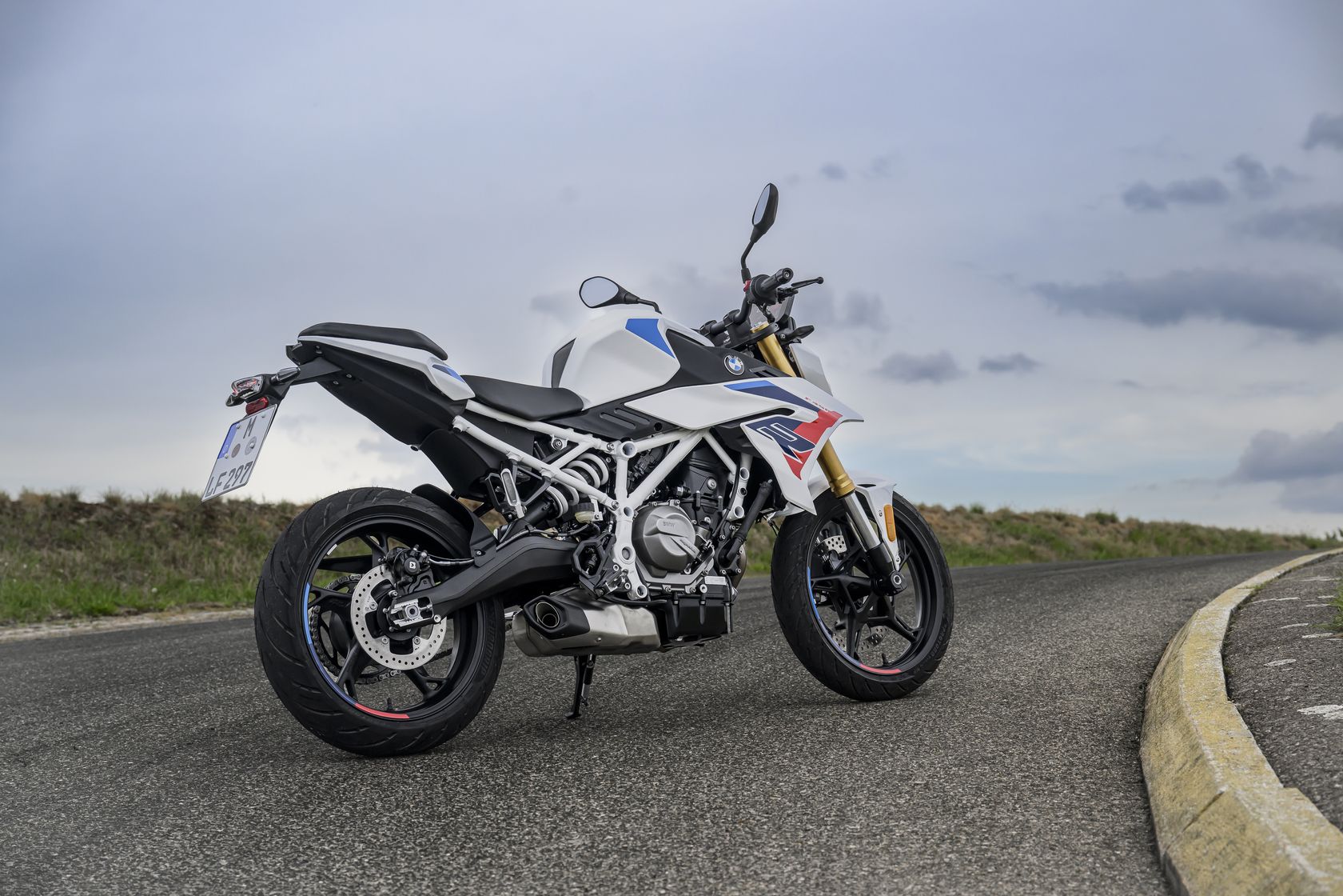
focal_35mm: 62
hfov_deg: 32.4
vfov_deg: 21.9
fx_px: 2313
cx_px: 672
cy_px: 448
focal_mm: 62
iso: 640
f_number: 5.6
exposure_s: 1/640
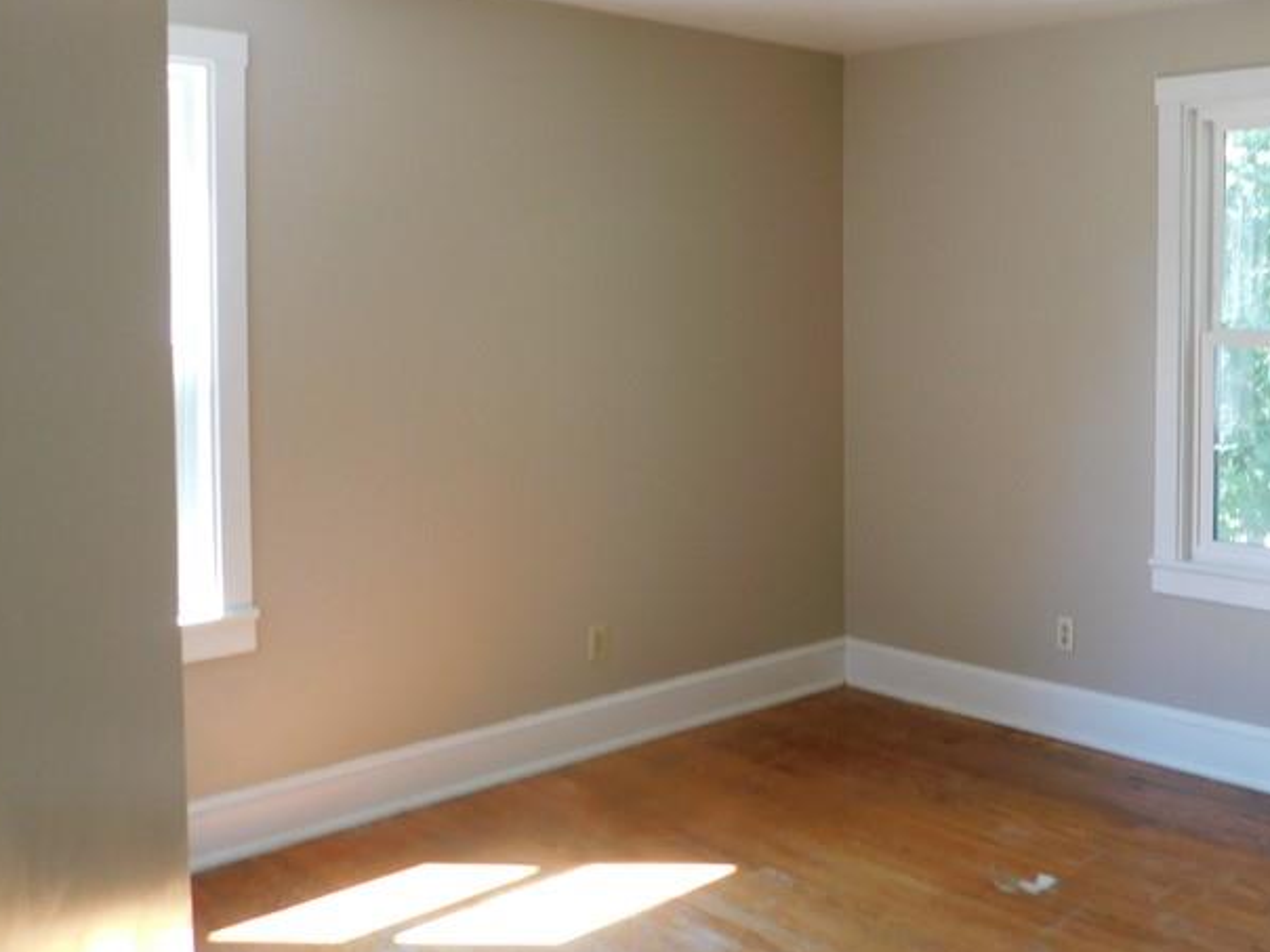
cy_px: 357
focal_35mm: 39
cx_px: 910
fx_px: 1431
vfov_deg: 36.6
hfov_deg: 46.6
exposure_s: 1/30
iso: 125
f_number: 3
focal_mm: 4
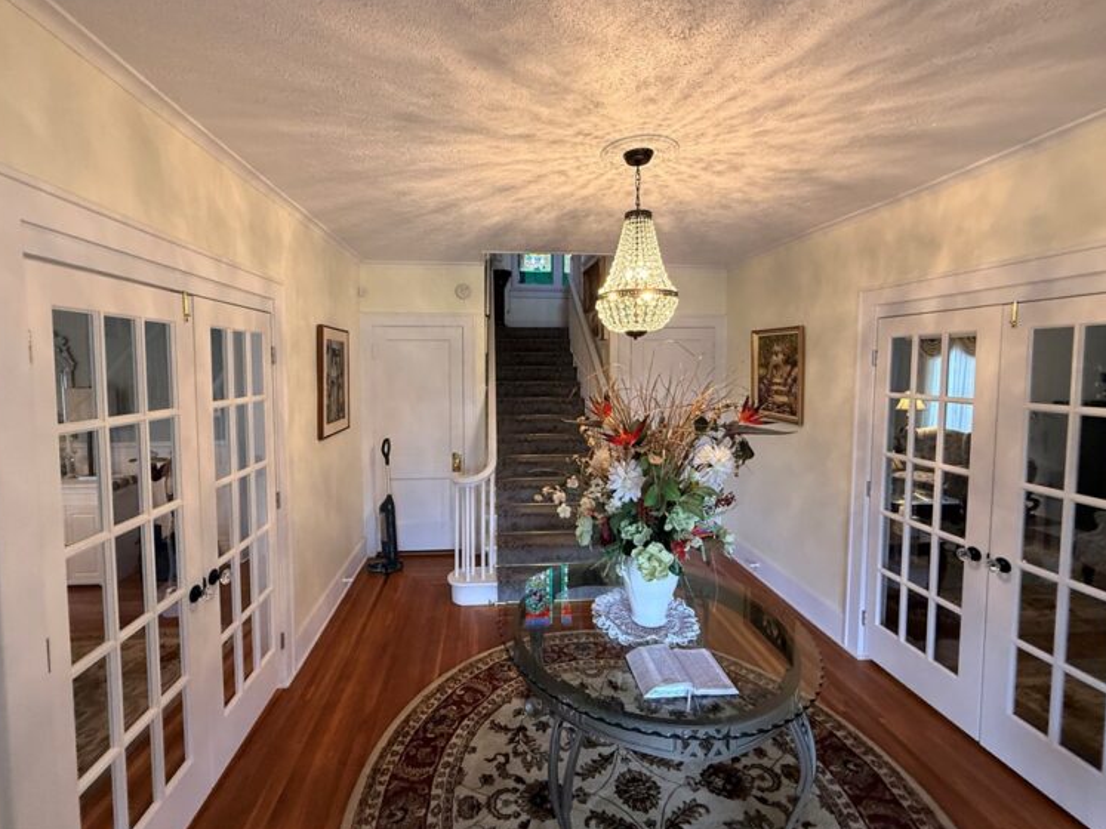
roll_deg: +0.5
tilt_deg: -3.7
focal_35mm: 15
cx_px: 526
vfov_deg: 81.7
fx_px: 479
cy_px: 392
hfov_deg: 98.1
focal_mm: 2.22
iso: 320
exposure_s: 1/120
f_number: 2.2
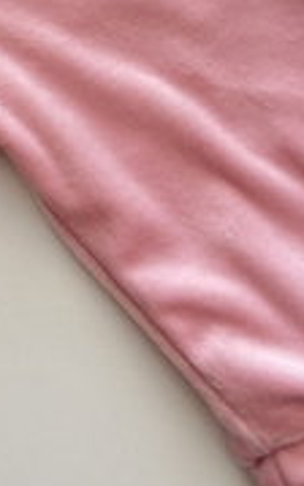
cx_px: -57
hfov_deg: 15.4
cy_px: -39
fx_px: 1086
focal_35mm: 82
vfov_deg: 23.7
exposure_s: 1/314
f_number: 1.5
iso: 50
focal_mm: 5.7
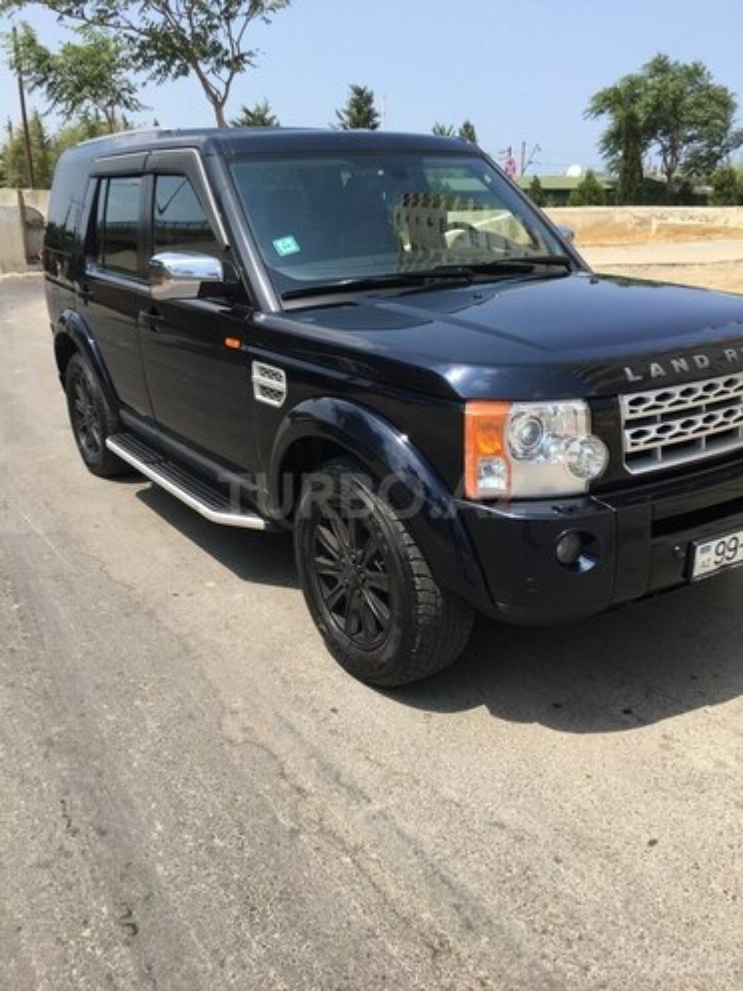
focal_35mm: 29
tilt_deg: -17.6
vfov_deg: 61.7
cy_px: 496
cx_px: 372
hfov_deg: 48.2
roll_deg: +0.6
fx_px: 830
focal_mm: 4.15
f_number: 2.2
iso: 25
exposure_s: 1/1115
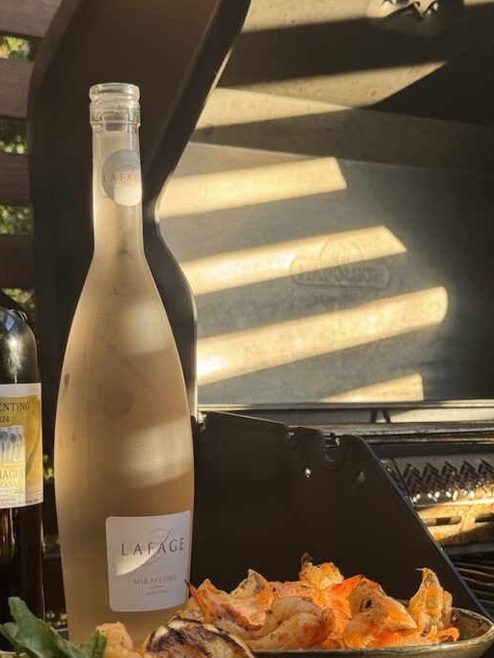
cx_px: 229
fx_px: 1370
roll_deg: -0.6
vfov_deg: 27.0
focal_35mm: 72
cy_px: 388
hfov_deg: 20.4
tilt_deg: -1.7
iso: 64
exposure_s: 1/209
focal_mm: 6.76
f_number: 1.78
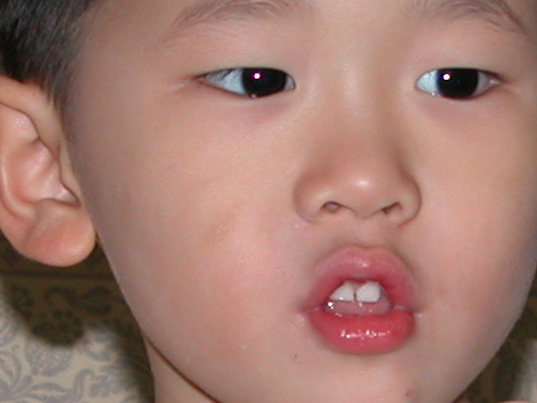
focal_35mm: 331
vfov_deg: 4.5
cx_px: 324
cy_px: 557
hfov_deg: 6.0
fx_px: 5135
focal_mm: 15.7
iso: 100
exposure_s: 1/60.3
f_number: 3.2
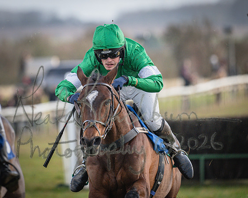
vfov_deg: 2.1
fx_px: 5312
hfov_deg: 2.7
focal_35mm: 724
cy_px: 46
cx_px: 72
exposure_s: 1/2000
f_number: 5
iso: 800
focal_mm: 400
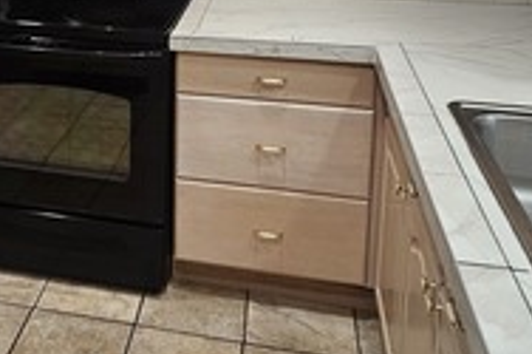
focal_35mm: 46
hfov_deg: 40.4
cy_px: -40
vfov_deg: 26.7
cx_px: 82
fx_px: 679
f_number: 2.2
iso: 200
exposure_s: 1/60
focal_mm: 2.2
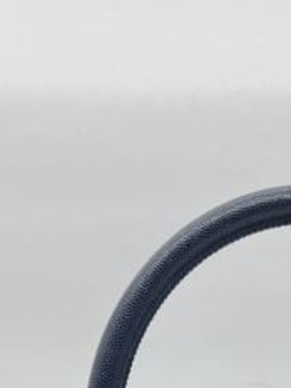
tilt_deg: -9.4
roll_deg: +0.1
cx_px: 286
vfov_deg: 15.2
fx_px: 1289
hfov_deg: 12.7
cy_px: 662
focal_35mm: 115
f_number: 1.5
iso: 32
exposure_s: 1/100
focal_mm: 5.7
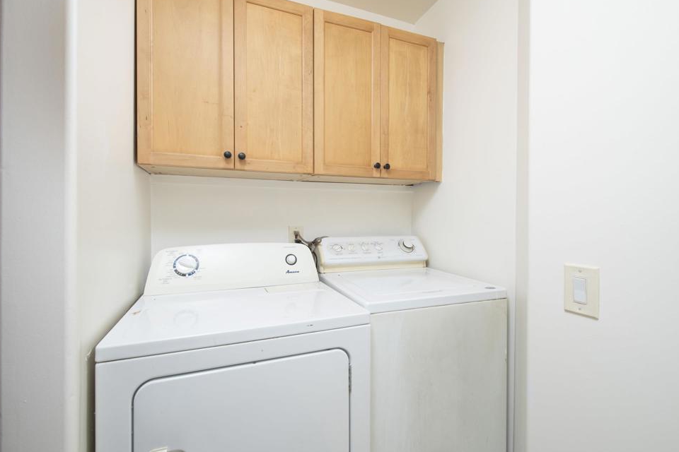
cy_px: 220
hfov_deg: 96.7
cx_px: 343
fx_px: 302
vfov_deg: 73.7
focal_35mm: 16
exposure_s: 1/125
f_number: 7.1
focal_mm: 15
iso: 320
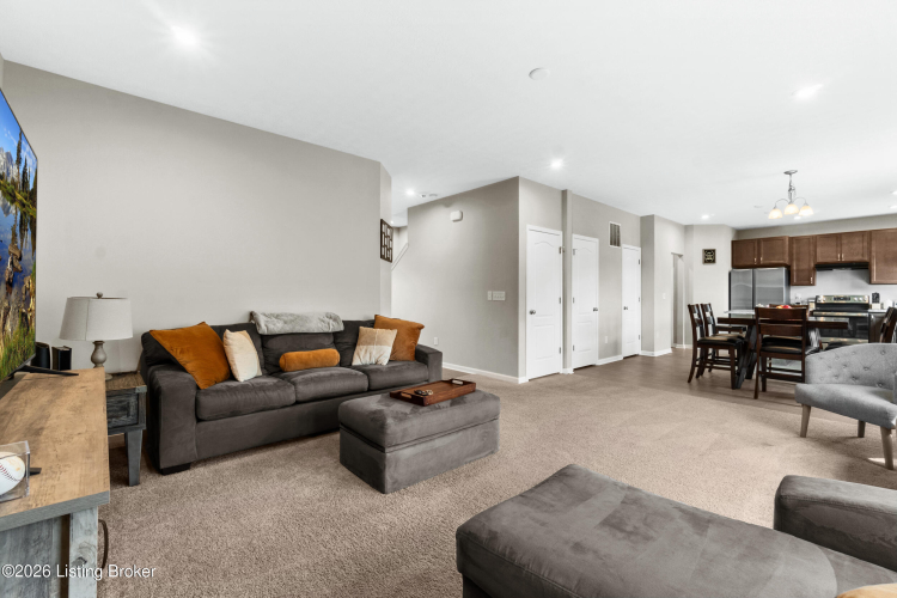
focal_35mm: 15
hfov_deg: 100.4
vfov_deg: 77.3
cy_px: 299
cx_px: 448
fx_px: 374
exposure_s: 1/1.67
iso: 400
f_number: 11
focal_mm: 10
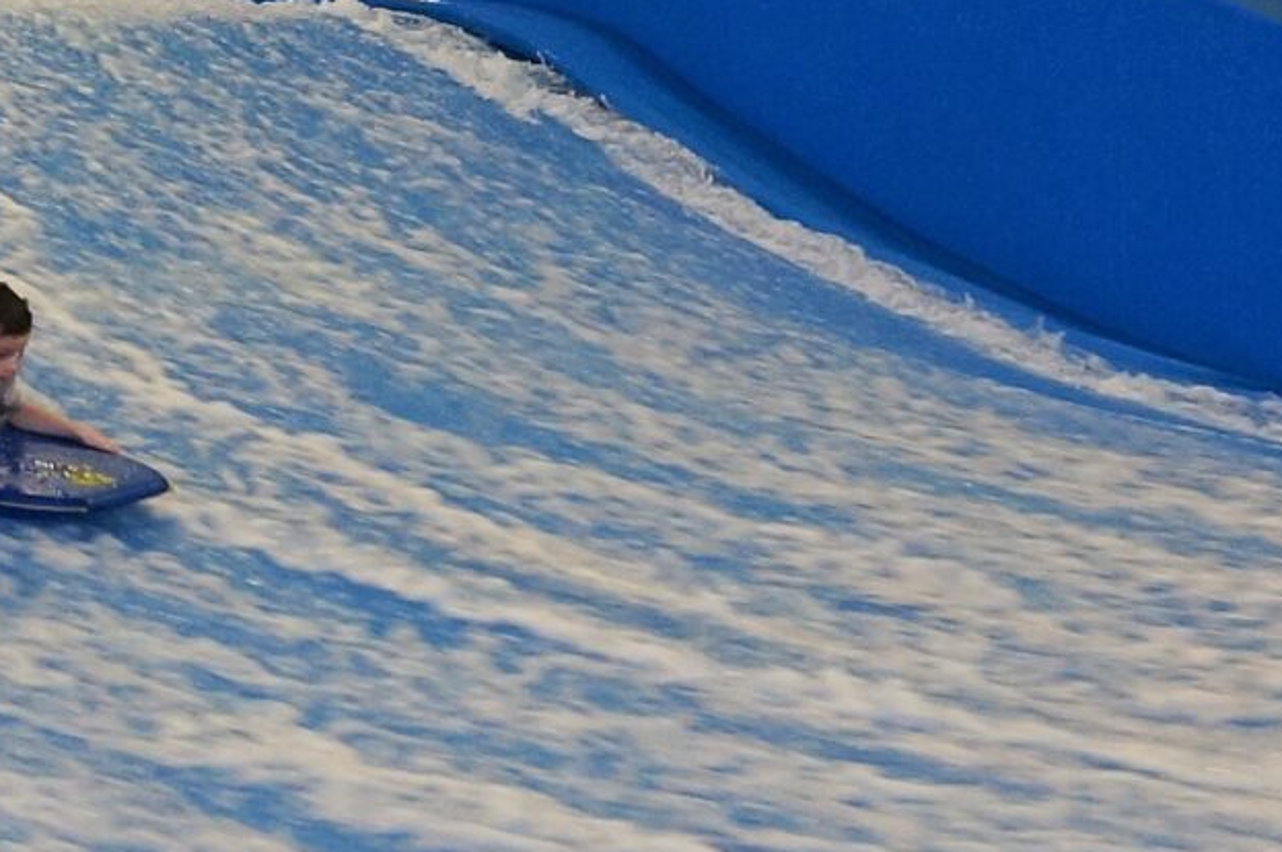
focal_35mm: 111
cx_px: -54
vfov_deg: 12.3
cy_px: 202
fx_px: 3949
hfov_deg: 17.9
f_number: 4
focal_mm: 16
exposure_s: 1/160
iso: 640
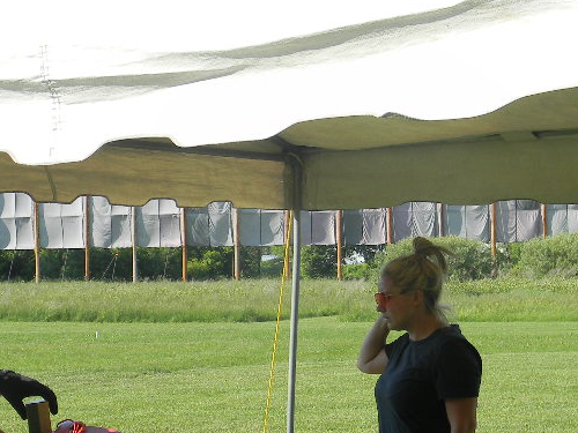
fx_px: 1403
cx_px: 344
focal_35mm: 84
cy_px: 281
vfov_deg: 17.5
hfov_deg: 23.3
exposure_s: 1/410
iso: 80
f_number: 3.8
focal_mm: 7.3
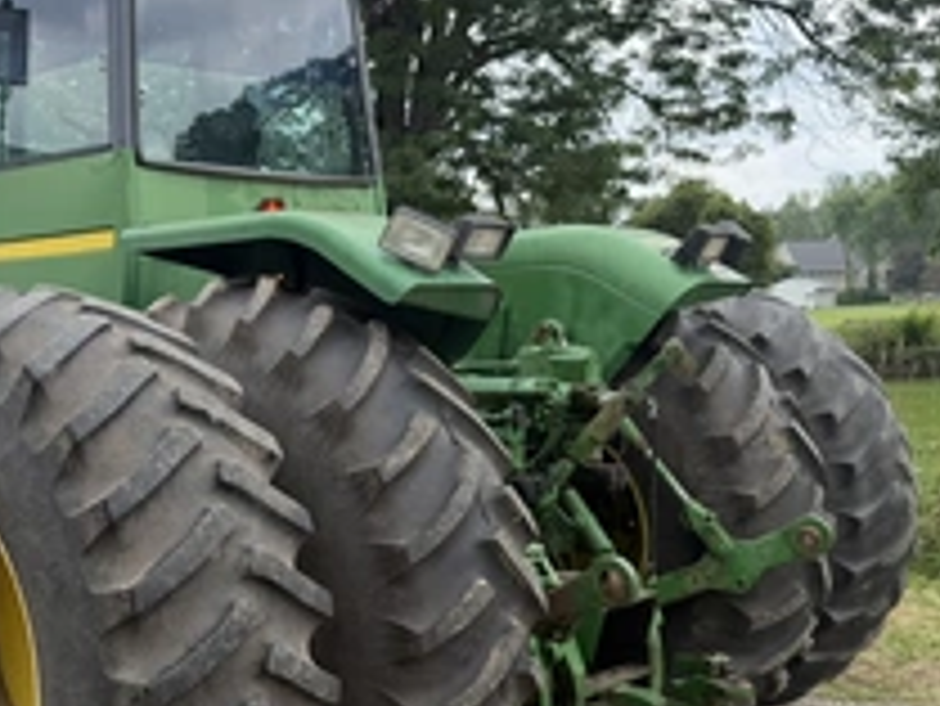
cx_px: 225
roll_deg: -0.2
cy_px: 400
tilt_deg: +0.0
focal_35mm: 46
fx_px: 1250
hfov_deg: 40.0
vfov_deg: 31.5
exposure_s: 1/1689
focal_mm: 6.76
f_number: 1.78
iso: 100
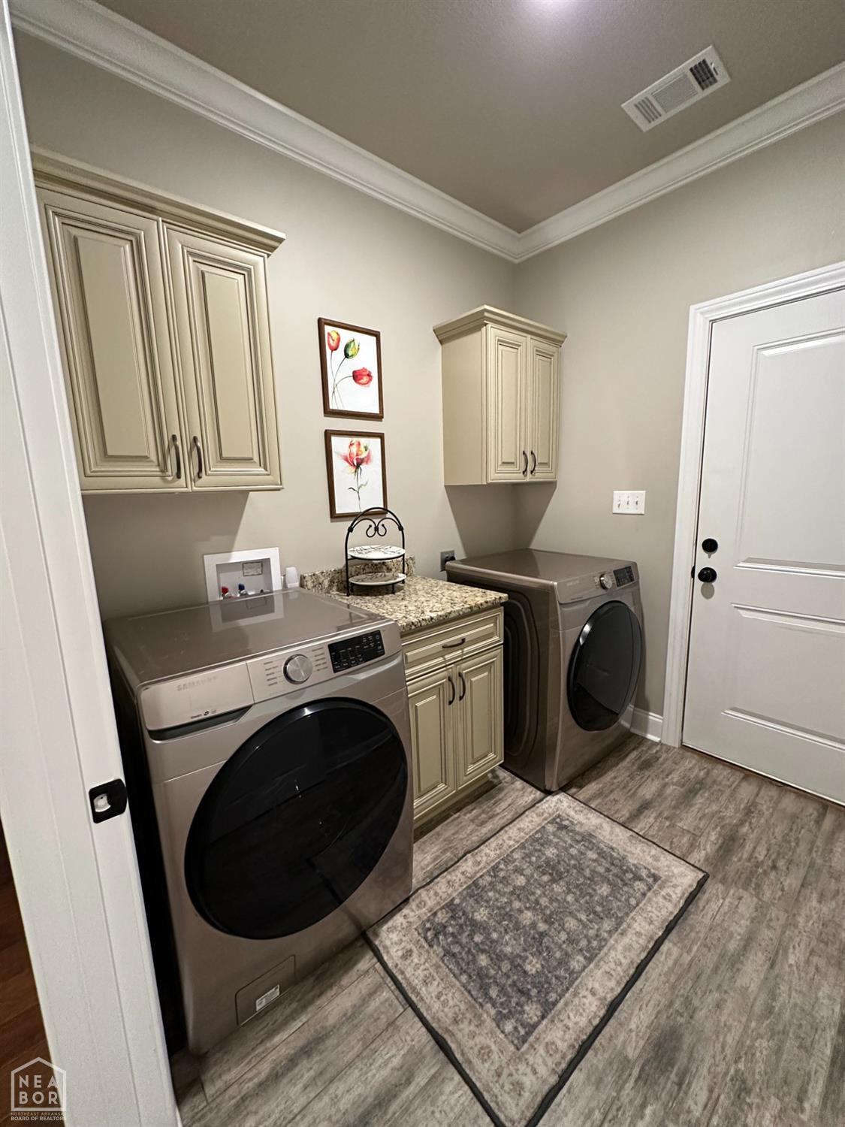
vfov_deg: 102.1
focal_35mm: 14
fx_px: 456
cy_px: 564
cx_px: 422
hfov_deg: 85.7
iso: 500
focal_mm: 2.22
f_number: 2.2
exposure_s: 1/60
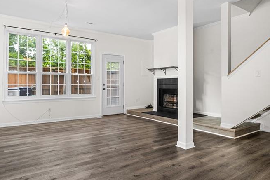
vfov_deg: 51.3
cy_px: 84
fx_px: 188
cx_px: 138
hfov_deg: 71.5
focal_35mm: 25
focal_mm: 16
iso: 640
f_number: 9
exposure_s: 1/10
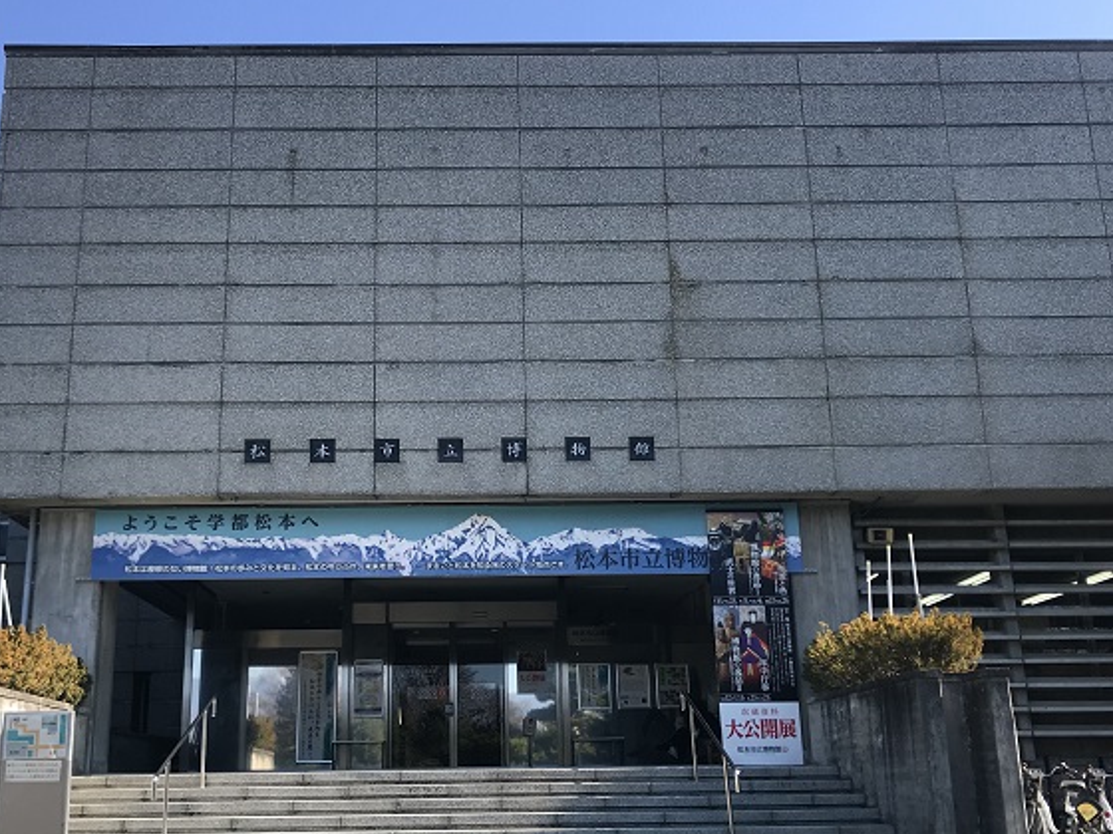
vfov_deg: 39.5
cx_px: 485
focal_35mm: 36
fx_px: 1157
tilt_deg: +15.2
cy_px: 494
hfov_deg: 51.2
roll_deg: +1.5
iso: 20
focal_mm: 3.99
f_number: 1.8
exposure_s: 1/748
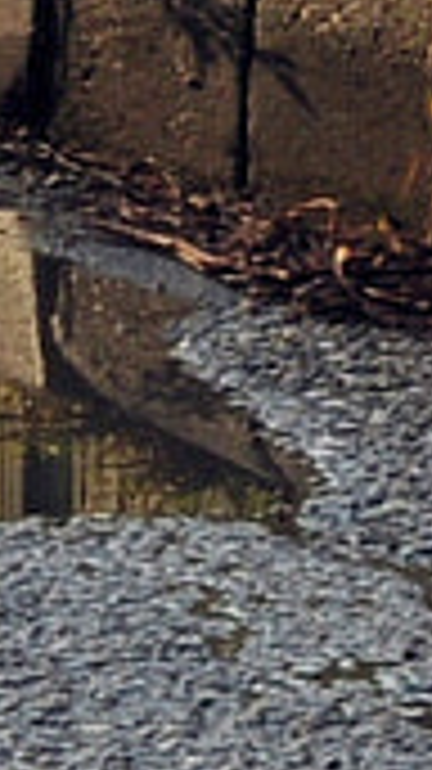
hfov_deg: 2.0
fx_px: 12604
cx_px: 54
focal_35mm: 618
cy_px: -1603
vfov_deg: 3.4
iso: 200
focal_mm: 42
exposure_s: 1/125
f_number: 8
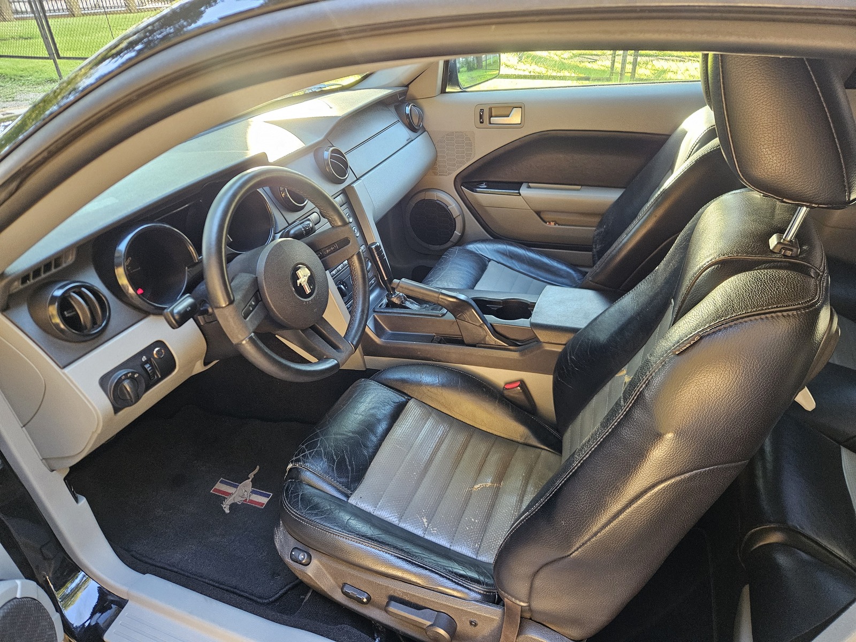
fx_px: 569
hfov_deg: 73.9
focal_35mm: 23
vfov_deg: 58.9
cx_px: 428
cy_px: 321
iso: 640
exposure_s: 1/100
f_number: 1.8
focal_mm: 5.4
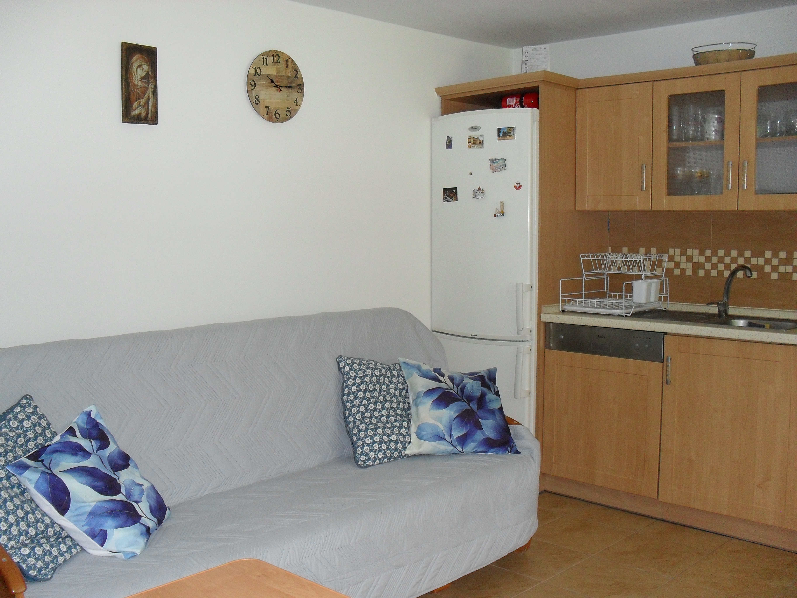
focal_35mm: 35
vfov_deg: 40.7
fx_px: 806
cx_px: 398
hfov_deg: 52.6
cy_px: 299
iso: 200
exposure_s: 1/45
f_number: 3.2
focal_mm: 6.3
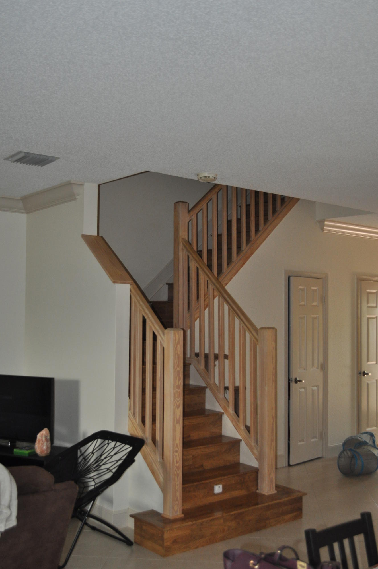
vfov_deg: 49.6
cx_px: 189
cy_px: 284
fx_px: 616
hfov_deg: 34.1
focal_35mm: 39
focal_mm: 26
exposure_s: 1/60
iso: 800
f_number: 4.2
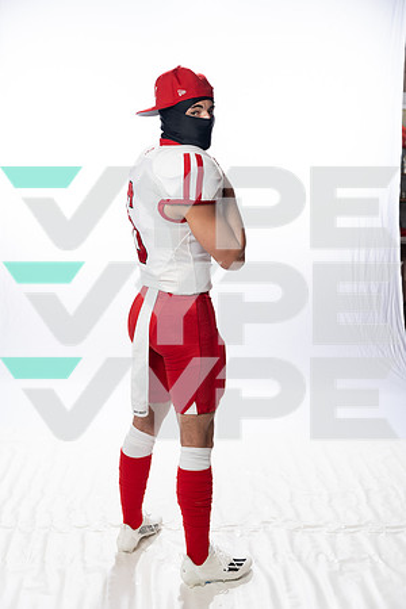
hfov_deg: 31.9
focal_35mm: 42
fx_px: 710
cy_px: 304
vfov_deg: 46.4
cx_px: 203
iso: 400
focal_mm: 42
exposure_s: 1/250
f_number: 4
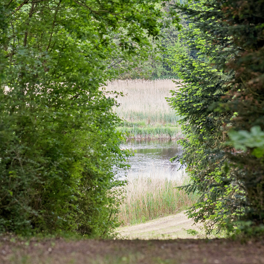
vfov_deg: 9.1
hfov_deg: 9.1
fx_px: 1657
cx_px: 167
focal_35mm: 192
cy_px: 132
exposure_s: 1/500
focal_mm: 150
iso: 1250
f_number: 5.6
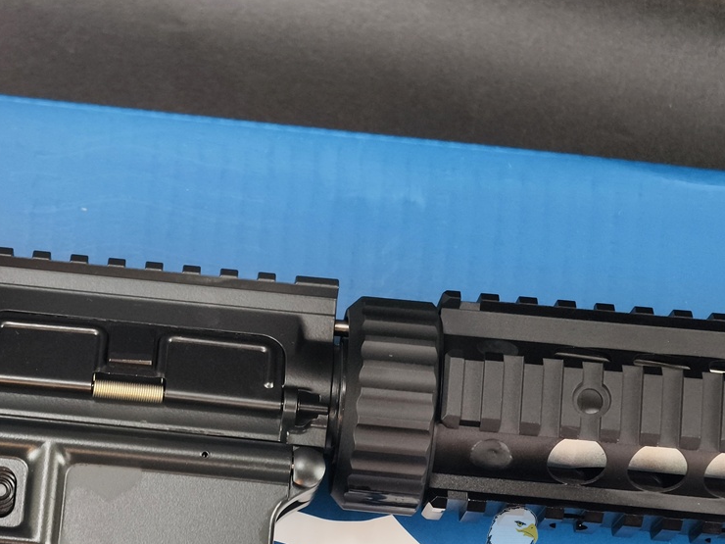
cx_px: 146
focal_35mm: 138
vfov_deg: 10.7
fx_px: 2890
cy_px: 416
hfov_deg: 14.2
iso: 765
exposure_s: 1/20
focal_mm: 22.48
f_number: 2.67
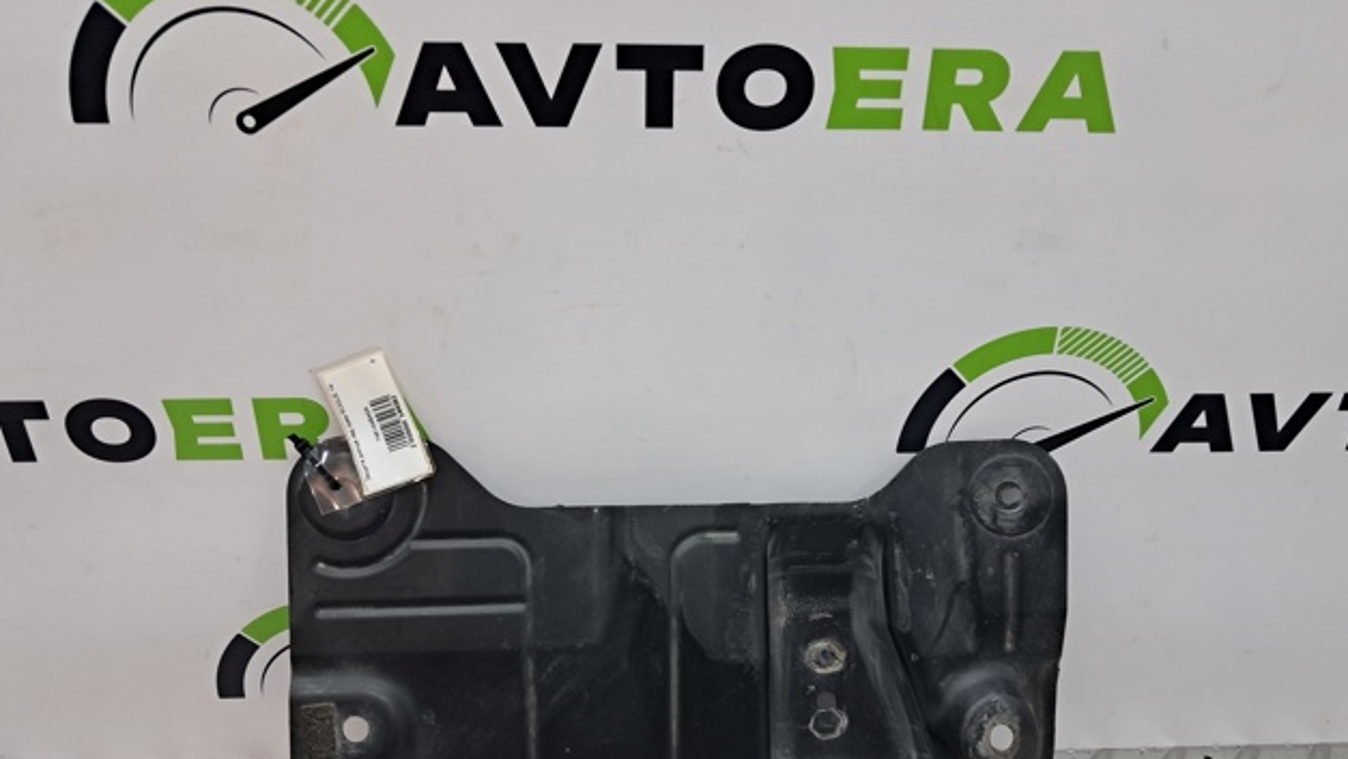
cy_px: 461
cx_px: 684
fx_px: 1073
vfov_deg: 38.8
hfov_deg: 64.3
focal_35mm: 30
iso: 100
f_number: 1.8
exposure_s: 1/50
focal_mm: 4
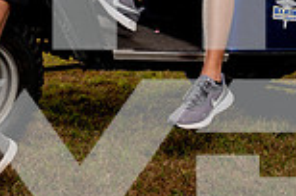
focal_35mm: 102
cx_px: 165
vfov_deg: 13.0
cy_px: -51
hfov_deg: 20.0
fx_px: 837
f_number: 11
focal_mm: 27
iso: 400
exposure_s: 1/250
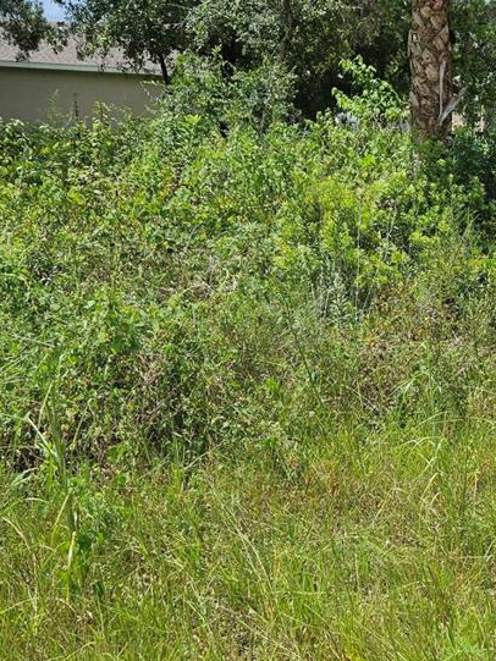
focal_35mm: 51
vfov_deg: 37.5
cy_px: 356
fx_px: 974
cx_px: 469
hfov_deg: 27.3
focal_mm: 5.4
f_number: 1.8
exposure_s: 1/1732
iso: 25
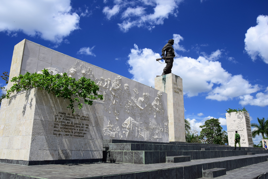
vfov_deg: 47.9
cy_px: 90
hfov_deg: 67.4
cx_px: 134
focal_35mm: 27
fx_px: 201
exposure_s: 1/320
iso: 200
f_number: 8
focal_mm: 18
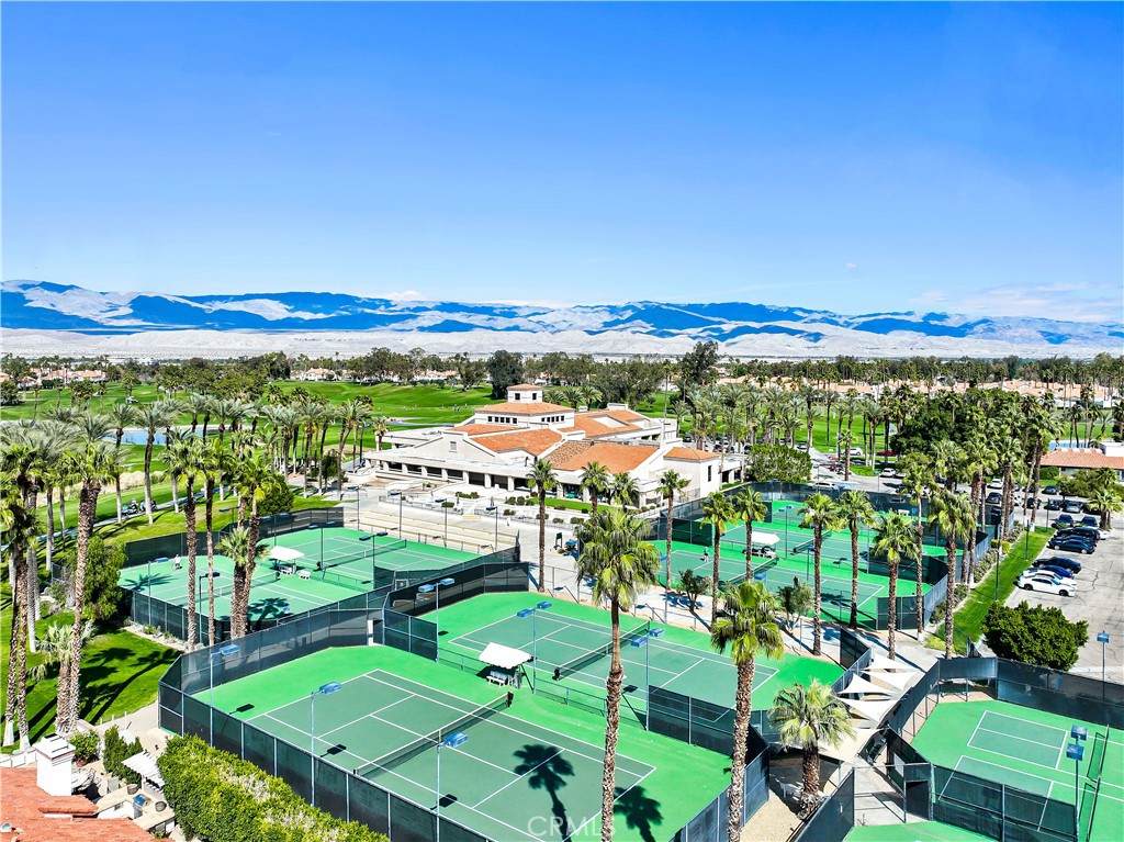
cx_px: 562
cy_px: 421
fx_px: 779
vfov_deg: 56.8
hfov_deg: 71.6
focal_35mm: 24
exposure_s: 1/2000
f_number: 2.8
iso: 100
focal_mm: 12.29
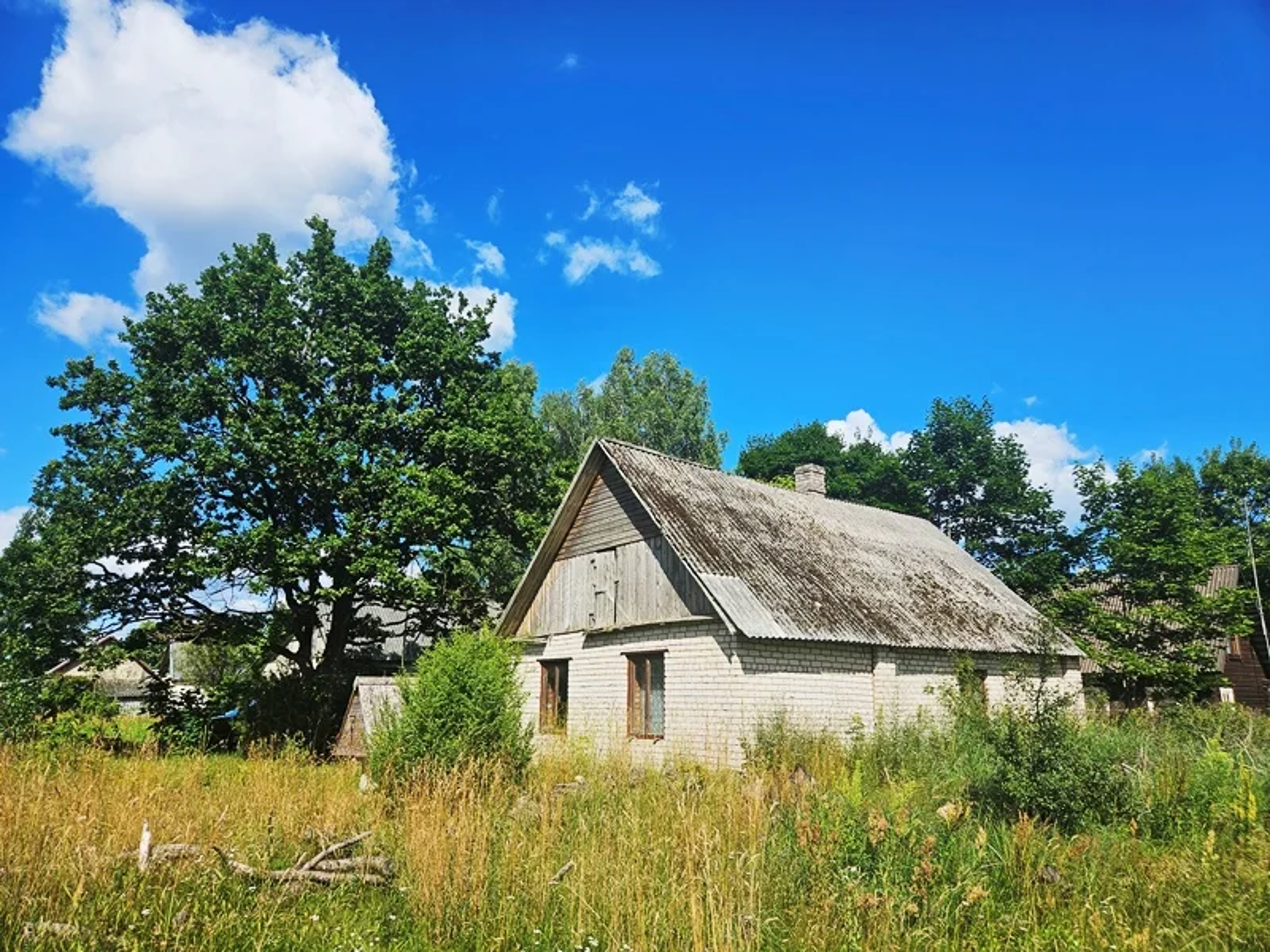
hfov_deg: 73.9
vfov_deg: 58.9
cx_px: 635
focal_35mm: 23
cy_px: 476
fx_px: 844
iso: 25
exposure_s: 1/2296
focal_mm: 5.4
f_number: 1.8
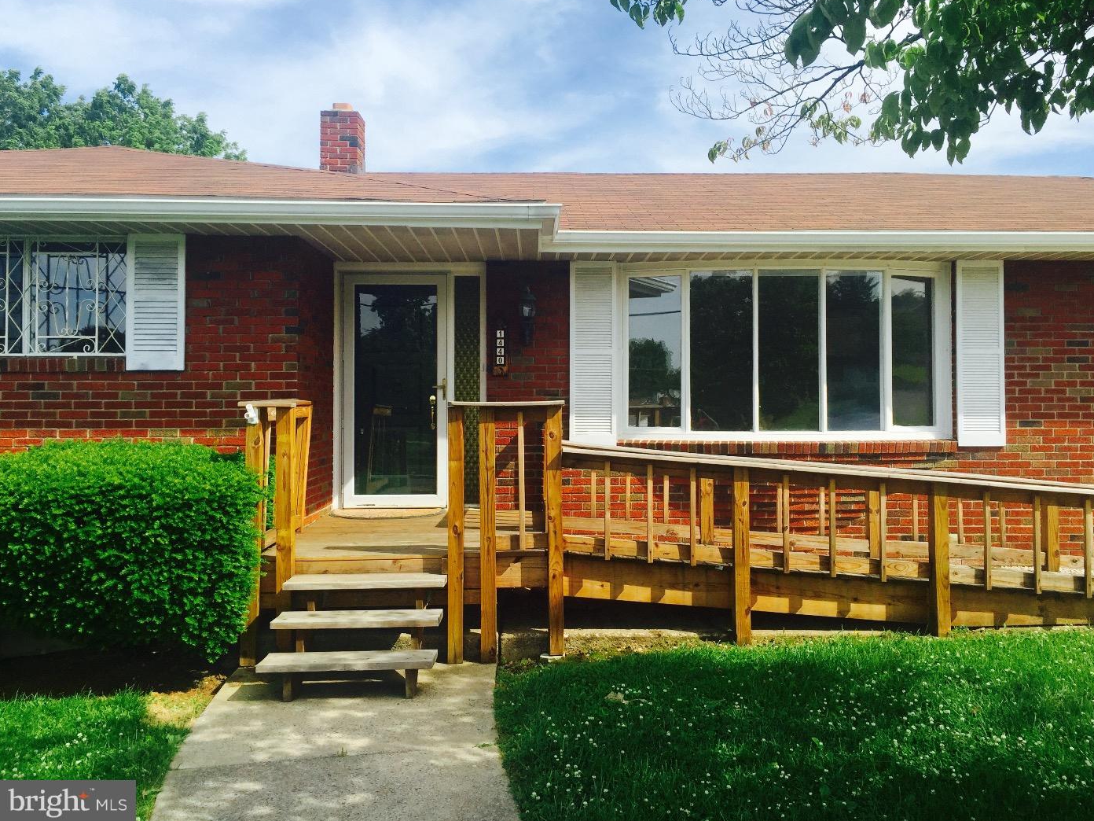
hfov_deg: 60.0
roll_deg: +0.2
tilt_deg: +1.8
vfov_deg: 46.8
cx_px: 564
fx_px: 948
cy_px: 401
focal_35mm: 30
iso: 32
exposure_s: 1/1582
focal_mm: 4.15
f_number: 2.2
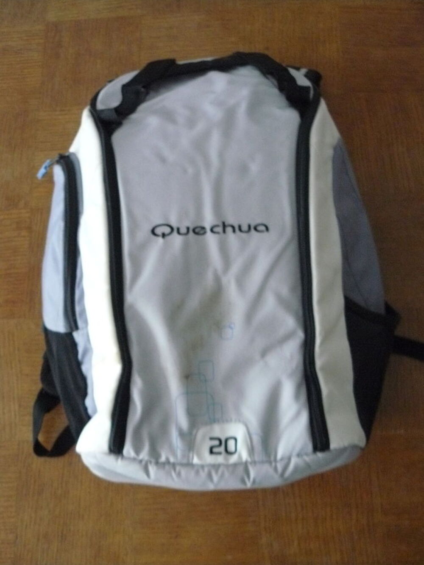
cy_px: 282
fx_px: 588
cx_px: 212
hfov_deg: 39.7
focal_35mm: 36
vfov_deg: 51.4
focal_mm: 6
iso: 400
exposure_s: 1/10
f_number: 2.8
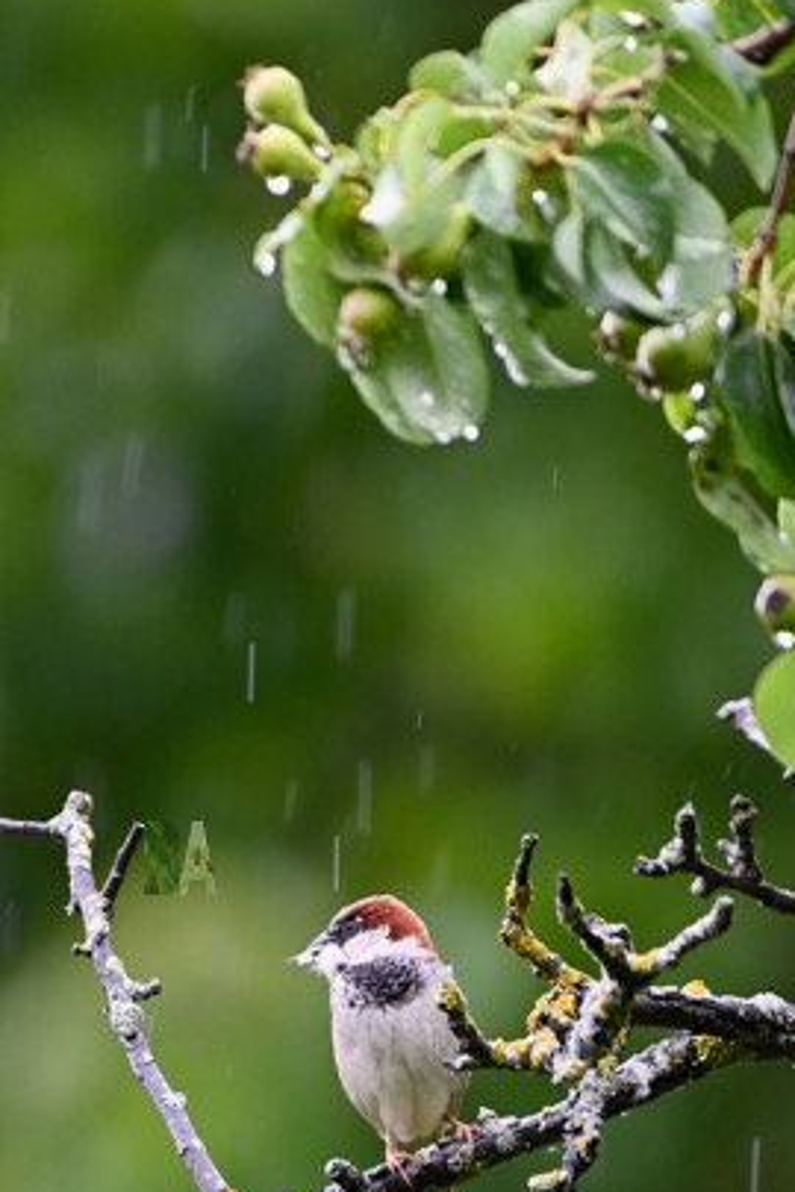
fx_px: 31400
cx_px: 181
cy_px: 856
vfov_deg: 2.2
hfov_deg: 1.5
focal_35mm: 948
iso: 900
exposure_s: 1/250
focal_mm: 600
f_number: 6.3
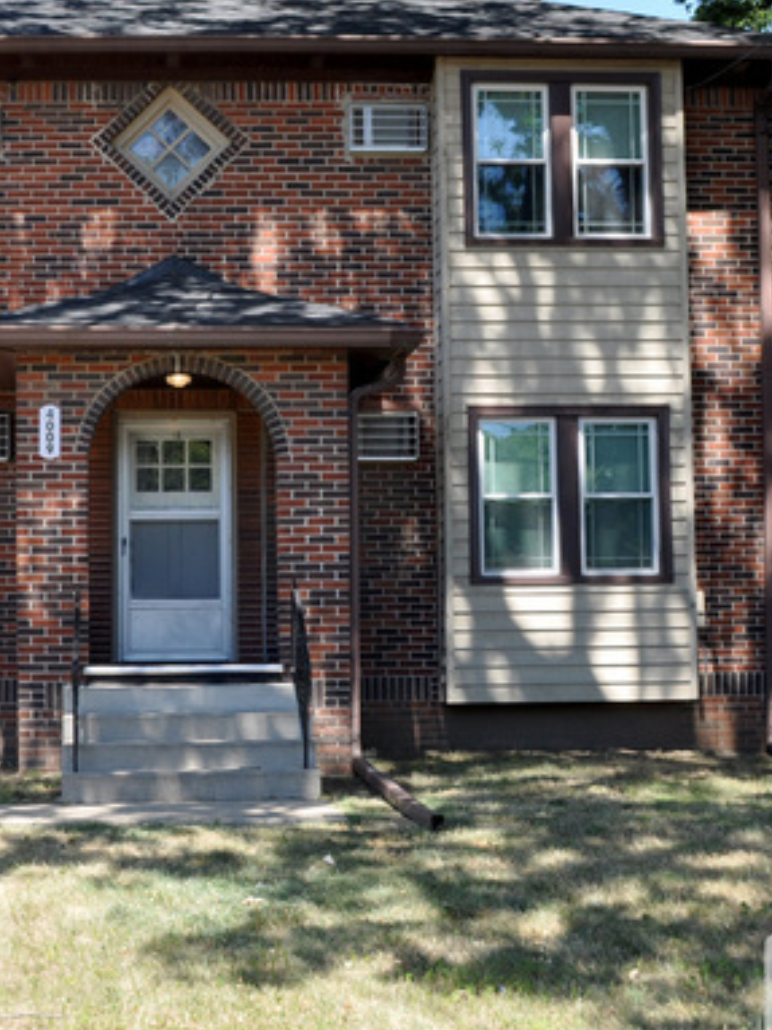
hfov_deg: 28.1
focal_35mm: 51
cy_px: 368
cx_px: 187
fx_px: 1517
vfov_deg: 37.2
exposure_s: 1/250
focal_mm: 18
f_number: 8
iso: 200
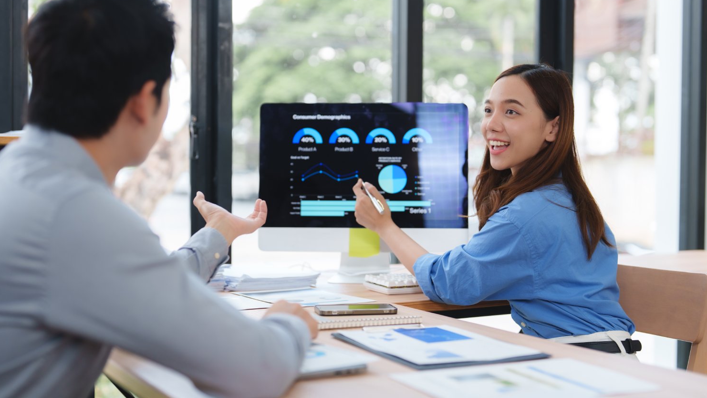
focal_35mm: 53
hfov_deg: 39.2
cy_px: 201
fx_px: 994
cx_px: 356
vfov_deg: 22.6
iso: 400
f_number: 2
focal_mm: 50
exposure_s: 1/500
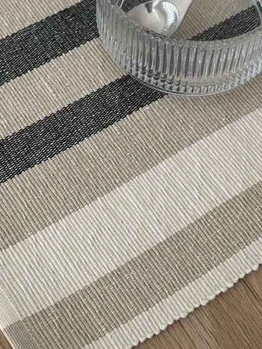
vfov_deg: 24.1
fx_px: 817
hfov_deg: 18.2
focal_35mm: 81
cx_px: 124
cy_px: 141
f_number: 1.78
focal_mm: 6.86
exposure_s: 1/40
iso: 500
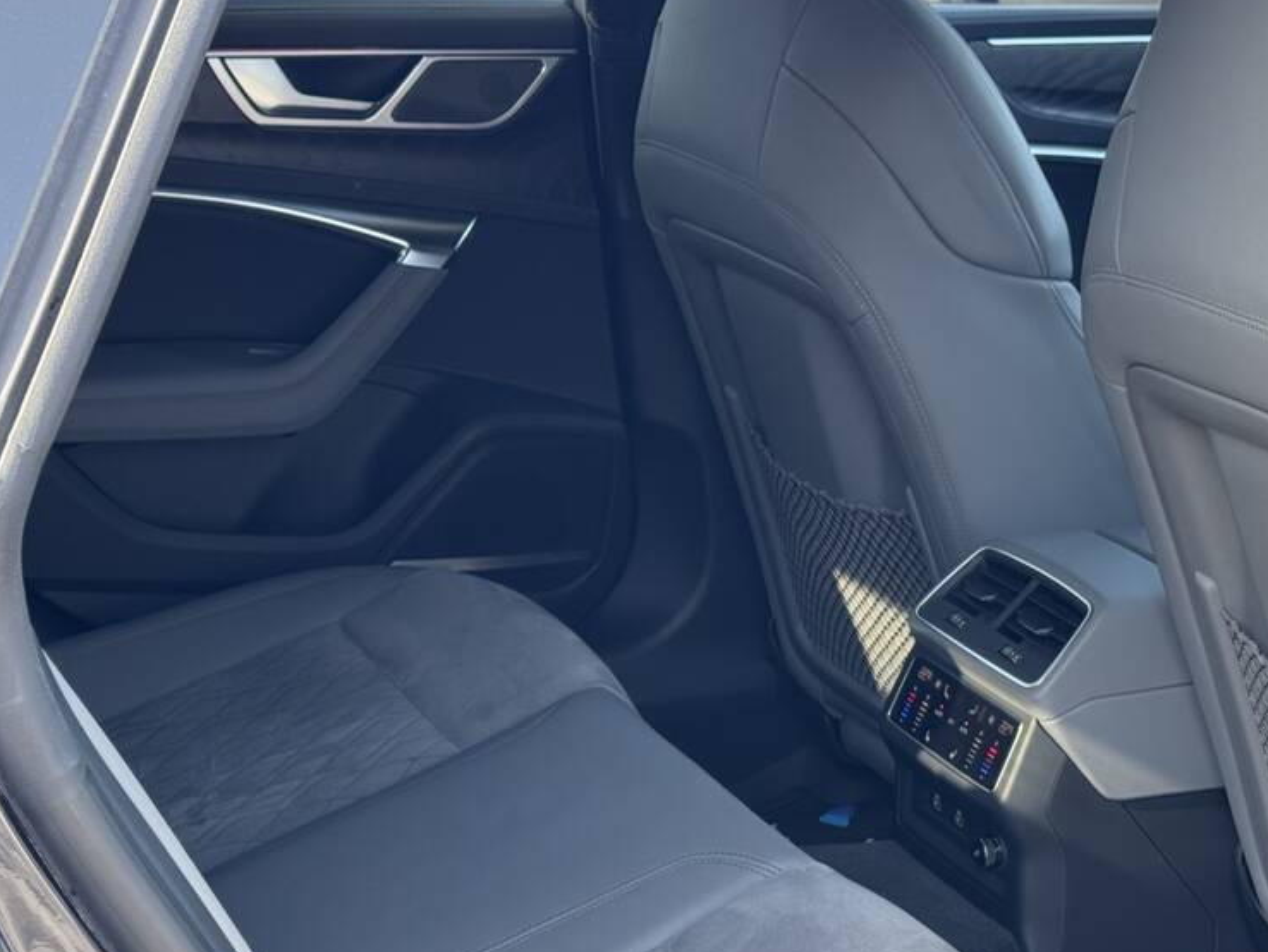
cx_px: 916
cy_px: 677
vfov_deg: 18.8
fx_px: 2858
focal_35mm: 78
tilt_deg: -18.3
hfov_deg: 24.8
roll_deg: -0.6
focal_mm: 6.76
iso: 64
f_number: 1.78
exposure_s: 1/183
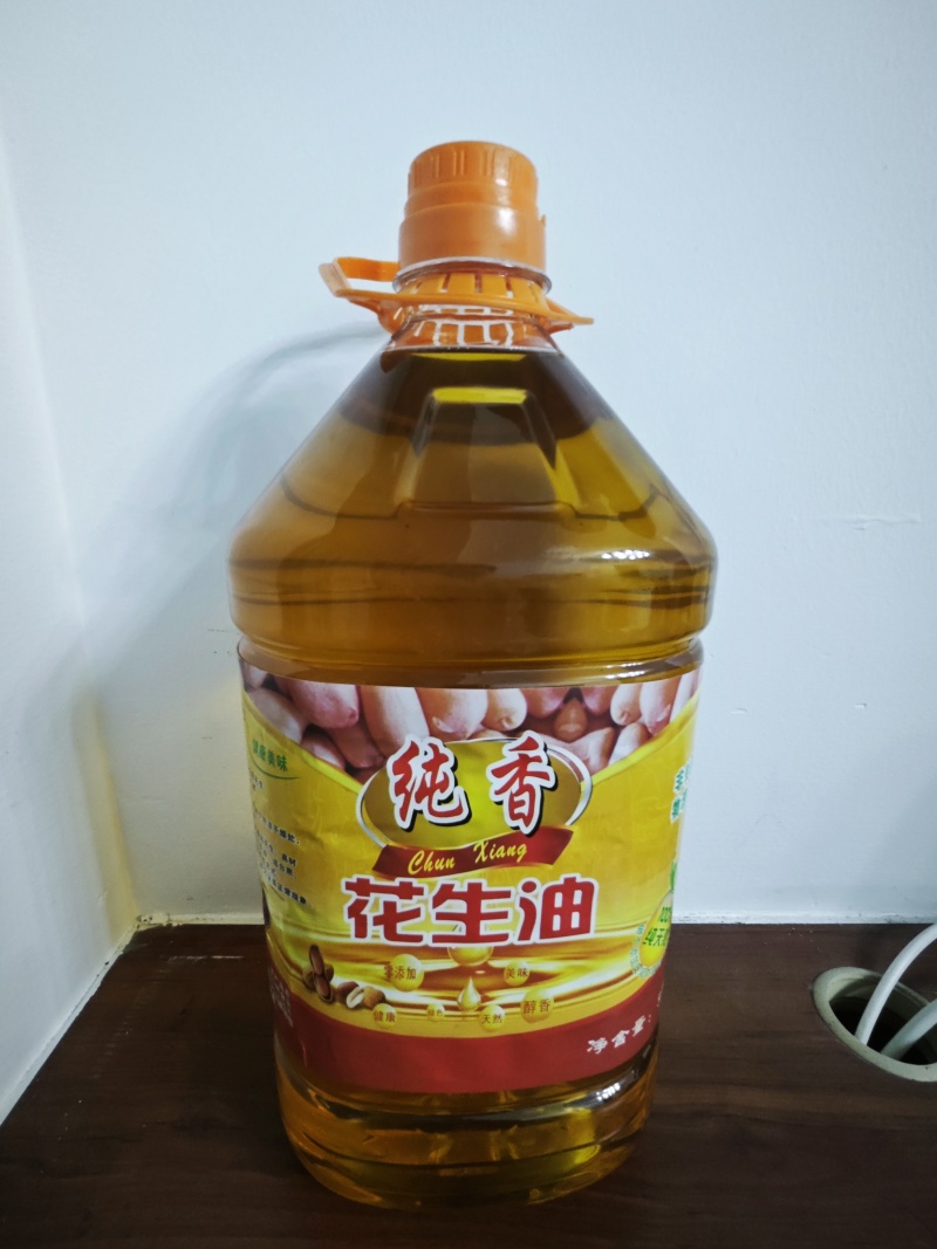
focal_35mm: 15
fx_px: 541
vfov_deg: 98.2
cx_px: 468
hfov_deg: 81.7
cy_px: 624
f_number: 2.2
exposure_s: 1/25
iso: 640
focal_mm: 1.91
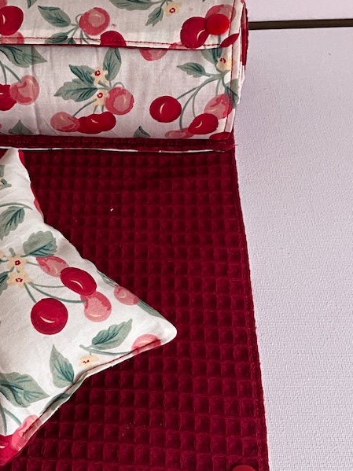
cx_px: 30
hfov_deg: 23.0
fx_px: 843
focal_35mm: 62
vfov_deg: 31.1
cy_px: 180
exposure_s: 1/303
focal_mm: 3
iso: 25
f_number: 1.8
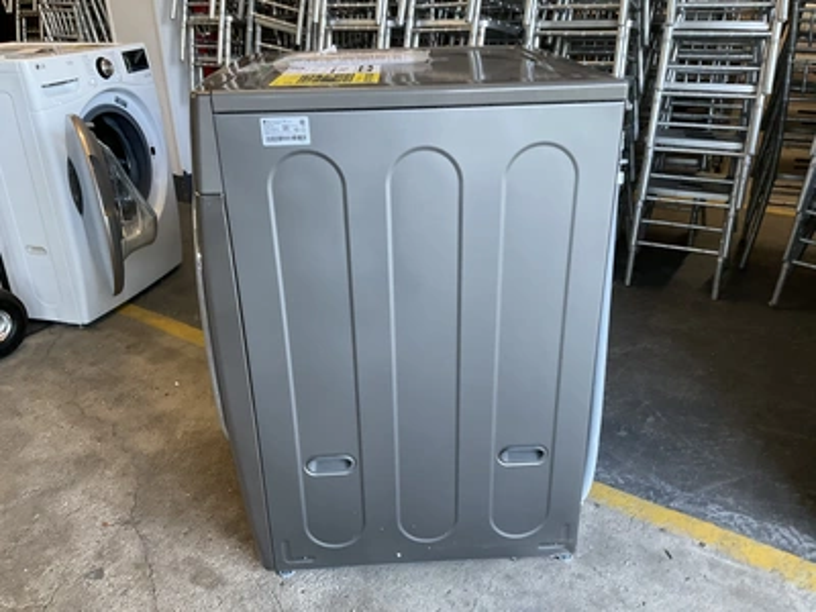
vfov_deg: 48.2
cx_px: 408
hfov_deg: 61.7
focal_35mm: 29
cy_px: 306
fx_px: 684
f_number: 1.8
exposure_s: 1/60
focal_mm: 3
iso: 100
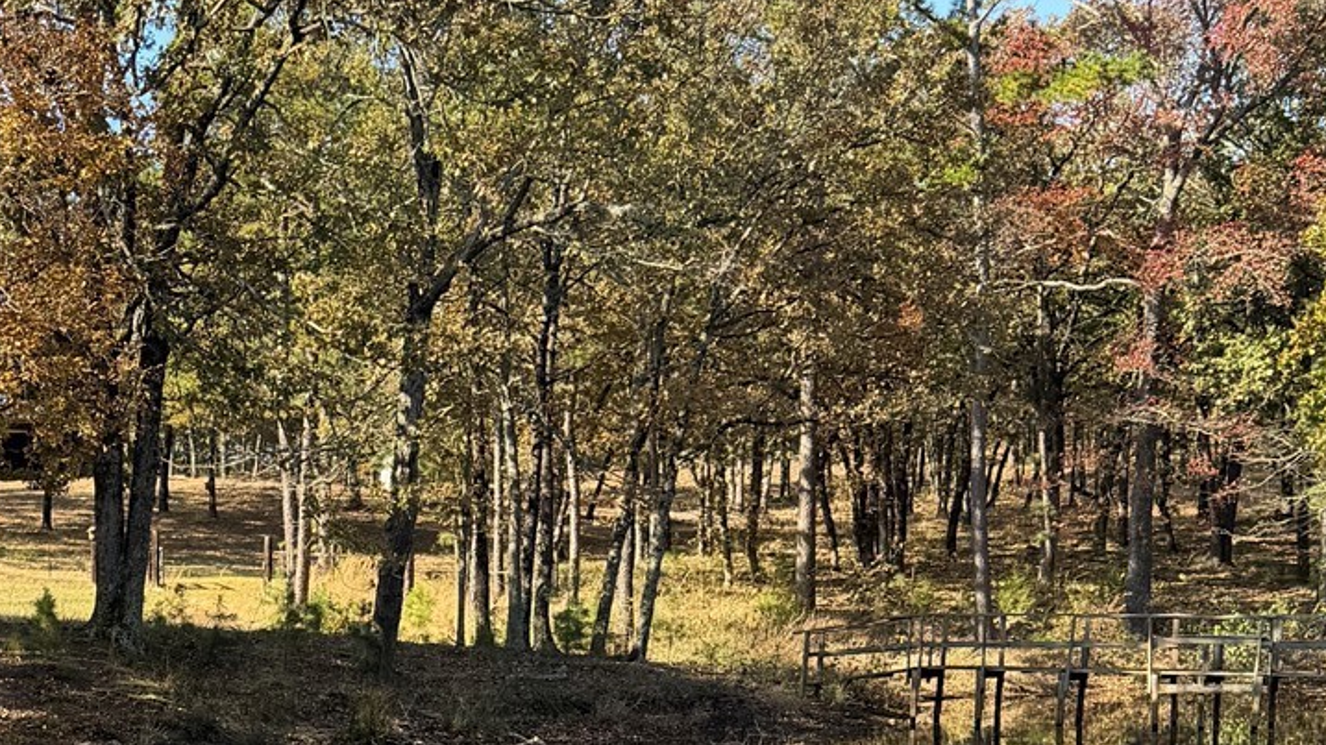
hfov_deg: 28.8
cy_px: 867
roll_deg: +0.8
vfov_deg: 16.6
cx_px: 96
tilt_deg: -7.1
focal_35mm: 70
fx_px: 2461
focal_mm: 6.76
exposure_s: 1/1156
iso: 80
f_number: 1.78
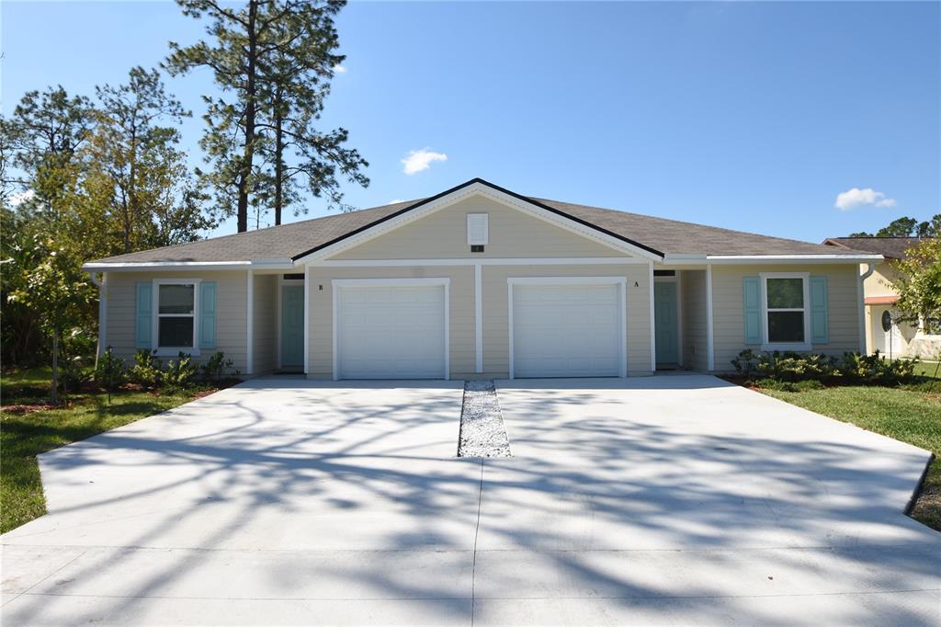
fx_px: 549
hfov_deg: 81.2
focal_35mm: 21
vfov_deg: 59.5
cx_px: 470
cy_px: 314
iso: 100
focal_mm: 14
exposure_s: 1/250
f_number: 8
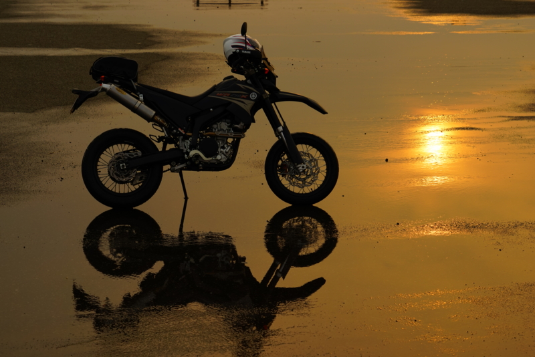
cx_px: 268
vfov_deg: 13.6
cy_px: 178
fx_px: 1501
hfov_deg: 20.2
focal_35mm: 101
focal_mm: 101
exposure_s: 1/160
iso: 100
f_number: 8
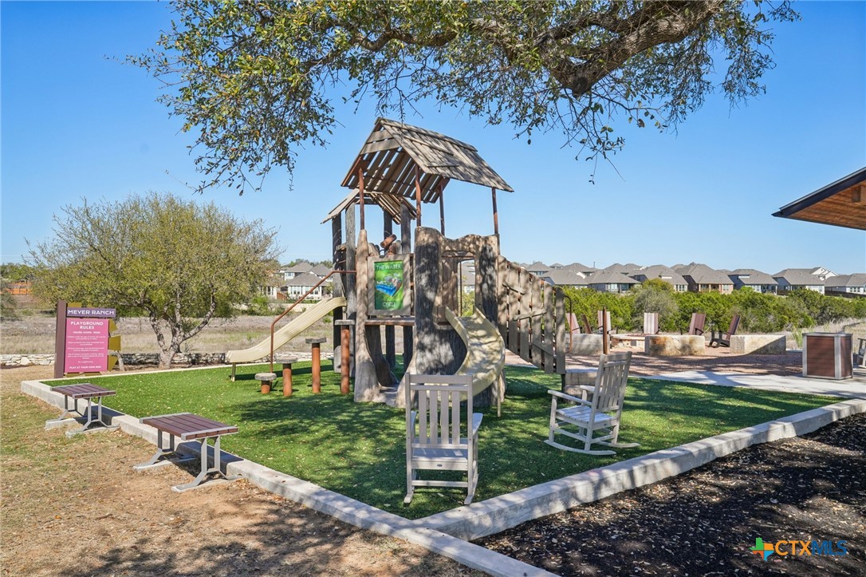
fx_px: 697
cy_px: 288
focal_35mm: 29
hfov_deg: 63.7
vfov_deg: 44.9
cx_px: 433
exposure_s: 1/500
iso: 200
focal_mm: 29
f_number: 8
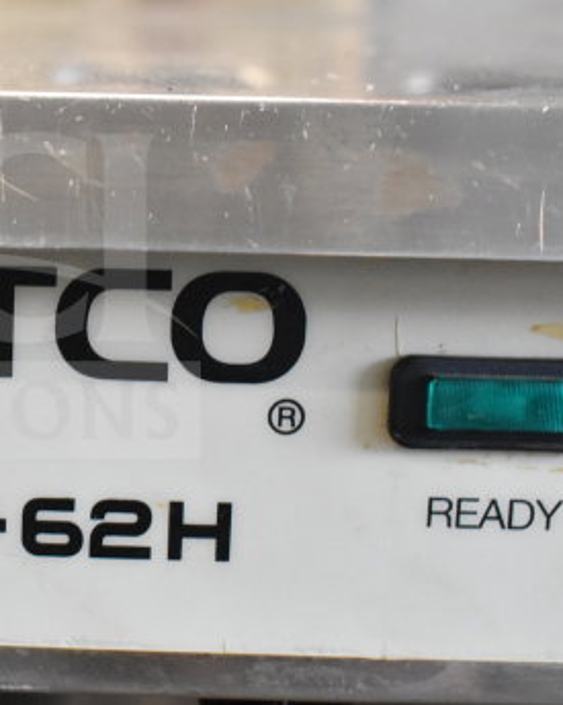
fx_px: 1771
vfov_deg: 22.5
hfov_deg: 17.5
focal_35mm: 85
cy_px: 296
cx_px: -31
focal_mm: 34
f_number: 5.6
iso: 6400
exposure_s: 1/125
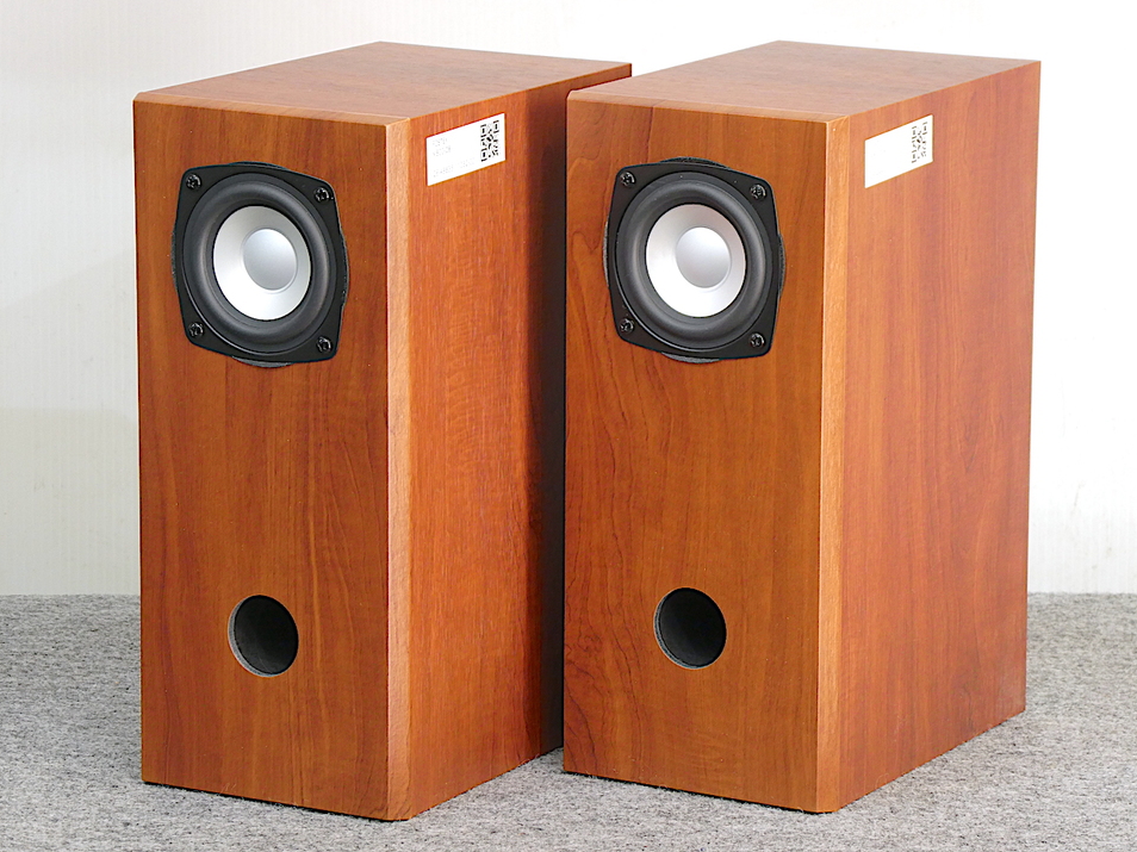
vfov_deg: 9.8
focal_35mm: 152
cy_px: 424
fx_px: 4991
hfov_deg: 13.0
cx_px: 571
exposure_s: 1/8
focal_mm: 27.1
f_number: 5.4
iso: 200
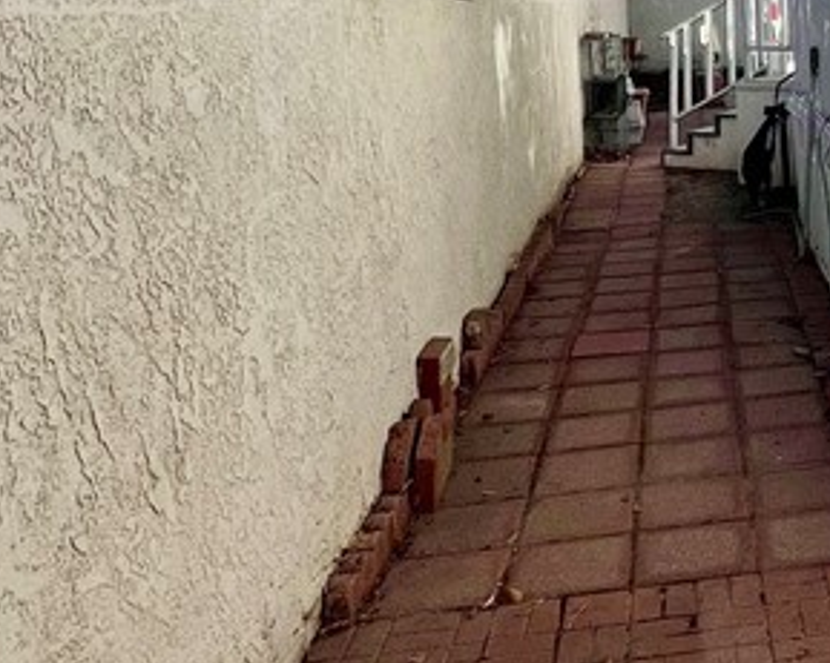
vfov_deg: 32.1
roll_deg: +2.7
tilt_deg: -3.9
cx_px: 873
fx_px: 1105
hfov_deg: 36.1
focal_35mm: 45
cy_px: 89
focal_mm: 1.57
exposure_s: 1/3215
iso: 32
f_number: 1.8
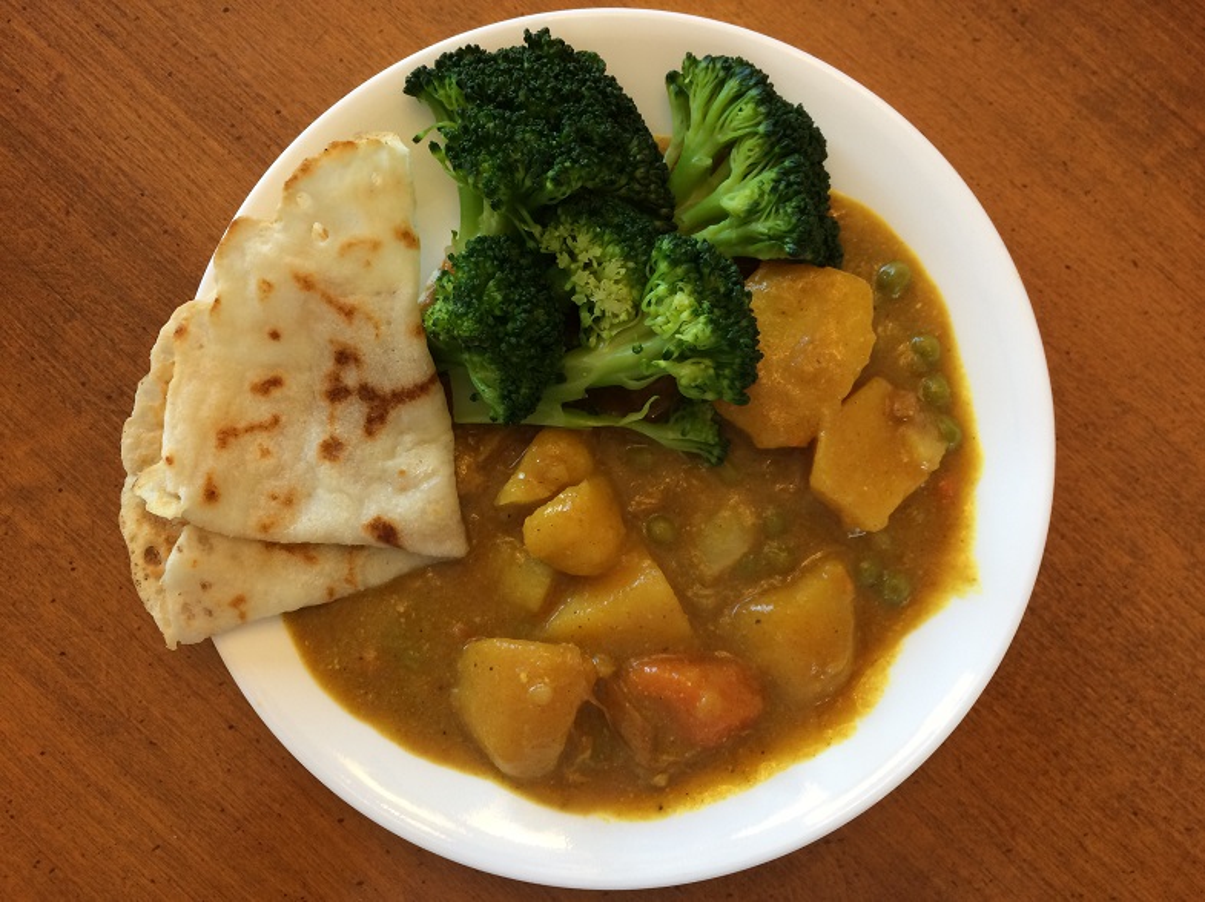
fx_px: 1009
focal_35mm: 29
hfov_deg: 61.7
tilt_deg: -84.4
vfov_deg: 48.2
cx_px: 602
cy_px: 451
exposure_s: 1/30
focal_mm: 4.15
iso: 64
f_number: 2.2
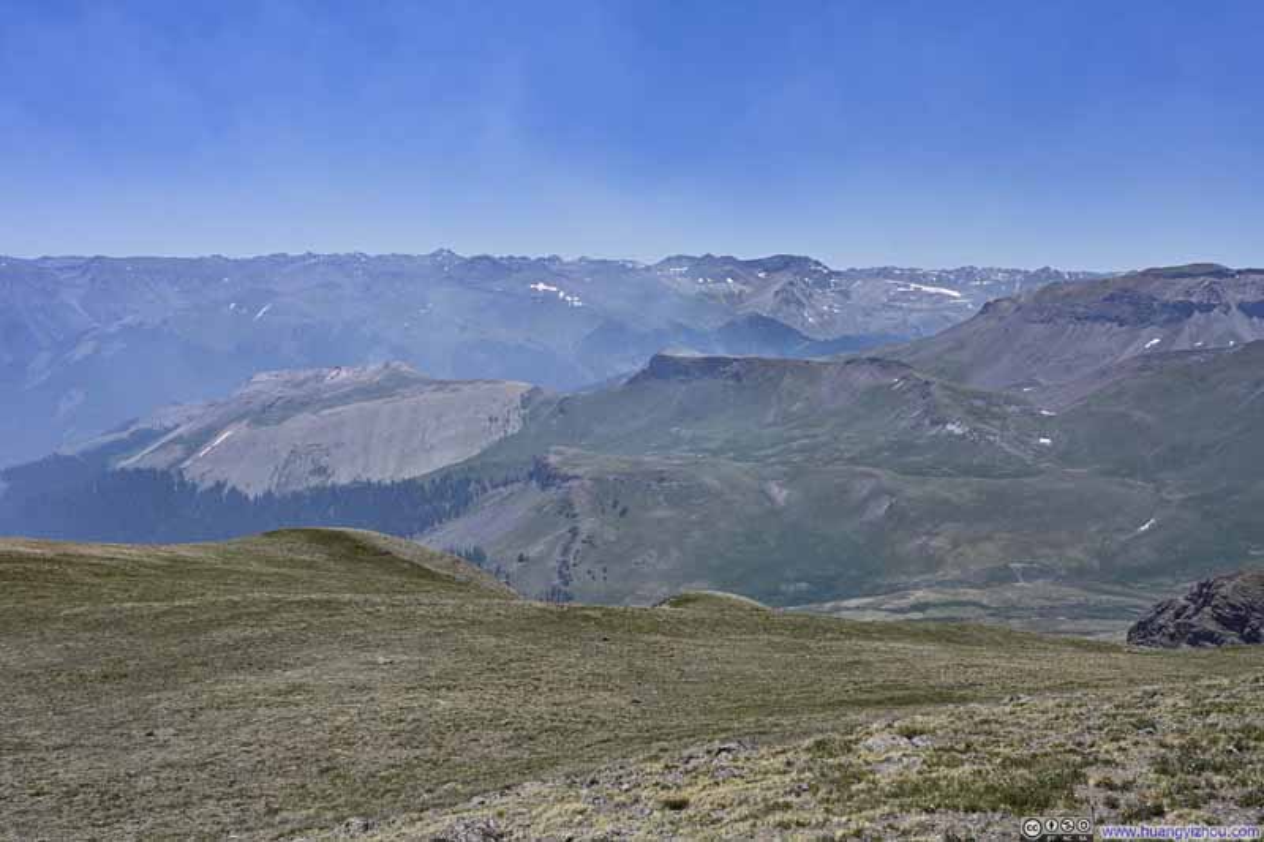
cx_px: 632
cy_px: 421
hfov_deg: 66.4
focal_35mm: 28
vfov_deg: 47.1
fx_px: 965
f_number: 8
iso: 64
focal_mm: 27.5
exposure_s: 1/500
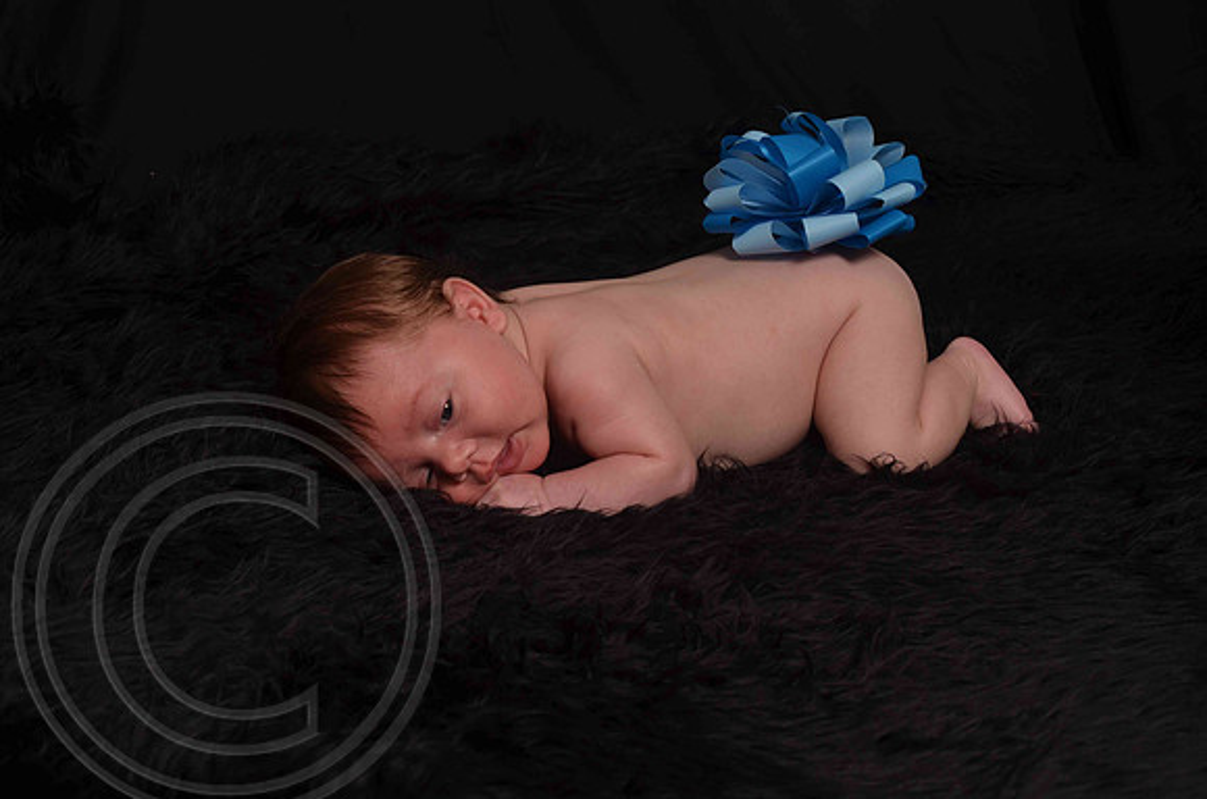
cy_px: 400
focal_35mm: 75
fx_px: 2509
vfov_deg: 18.1
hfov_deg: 27.0
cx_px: 604
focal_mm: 50
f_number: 9
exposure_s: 1/60
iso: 200
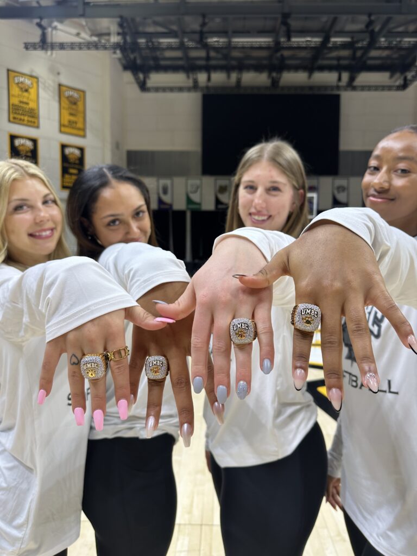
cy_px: 278
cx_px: 208
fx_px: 385
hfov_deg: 56.8
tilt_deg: -3.8
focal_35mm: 24
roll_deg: -0.9
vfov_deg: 71.6
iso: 64
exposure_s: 1/148
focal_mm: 6.86
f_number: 1.78
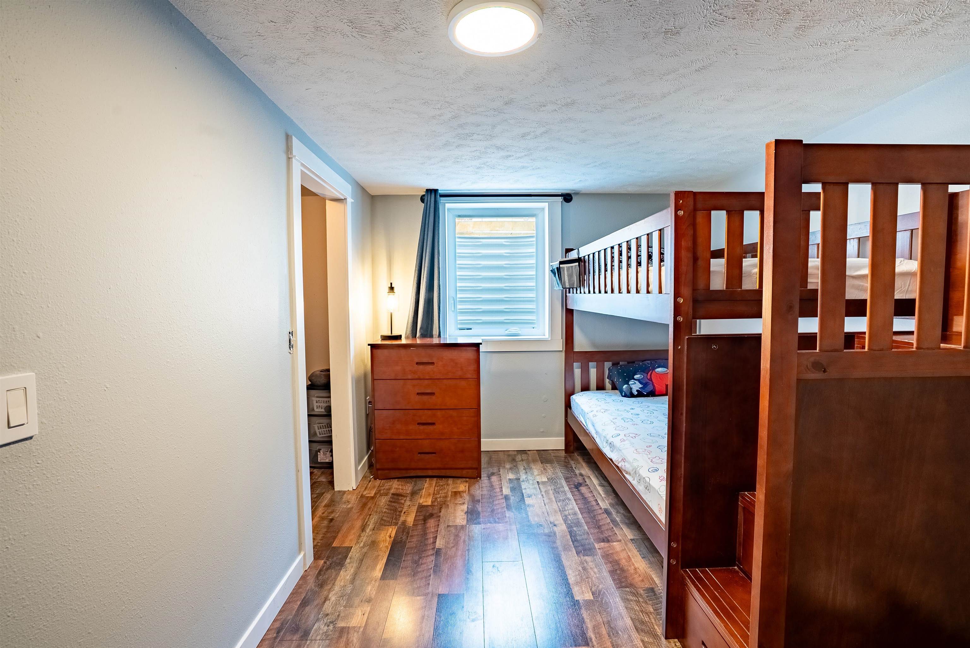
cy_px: 324
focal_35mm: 16
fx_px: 431
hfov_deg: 96.7
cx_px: 485
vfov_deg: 73.8
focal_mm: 16
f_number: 8
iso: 400
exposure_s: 1/100
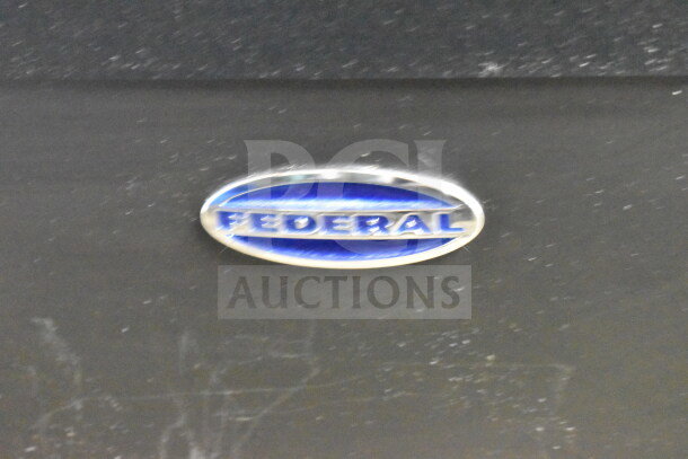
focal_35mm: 82
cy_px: 230
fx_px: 1577
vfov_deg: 16.6
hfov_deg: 24.6
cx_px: 344
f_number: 5.6
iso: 25600
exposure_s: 1/10
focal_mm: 55
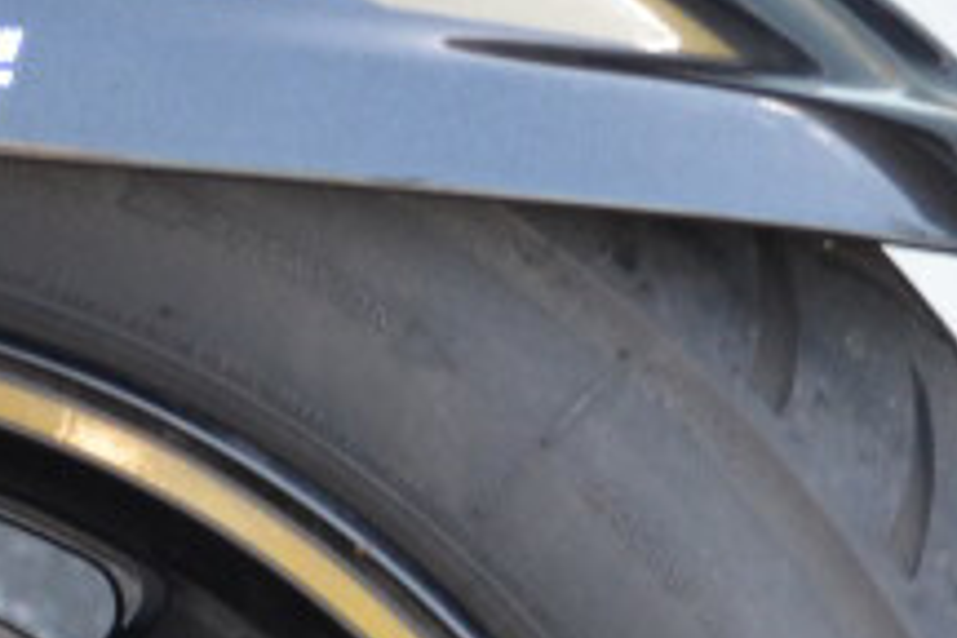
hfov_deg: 7.2
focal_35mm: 283
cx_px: -275
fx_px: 7522
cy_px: 1116
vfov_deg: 4.8
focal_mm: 34
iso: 400
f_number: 5
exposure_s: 1/100
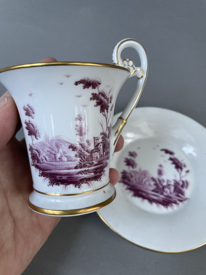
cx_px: 103
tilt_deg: -58.0
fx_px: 206
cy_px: 138
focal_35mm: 26
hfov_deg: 53.1
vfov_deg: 67.3
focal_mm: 4.2
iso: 125
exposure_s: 1/66
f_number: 1.6
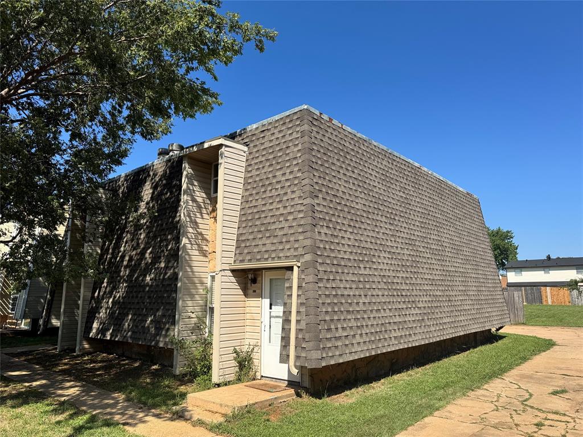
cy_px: 218
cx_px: 292
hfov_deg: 71.6
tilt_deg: +10.1
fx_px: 404
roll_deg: +0.1
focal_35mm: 24
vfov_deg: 56.8
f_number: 1.78
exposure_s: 1/4049
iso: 80
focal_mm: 6.76
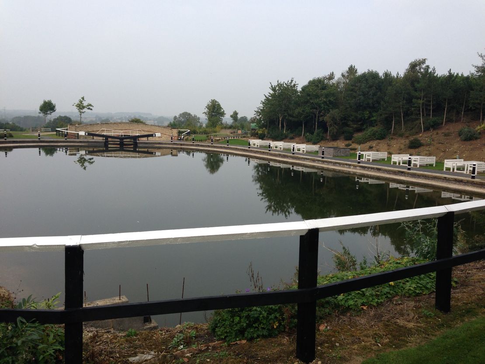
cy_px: 182
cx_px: 242
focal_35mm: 33
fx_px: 462
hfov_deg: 55.3
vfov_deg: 43.0
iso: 50
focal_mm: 4.12
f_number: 2.4
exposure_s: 1/834
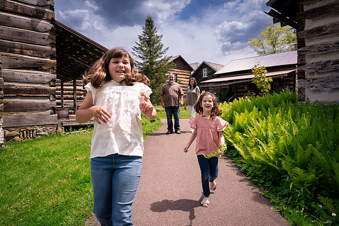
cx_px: 170
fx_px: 226
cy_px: 113
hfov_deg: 73.7
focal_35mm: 24
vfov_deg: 53.2
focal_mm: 24
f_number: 5
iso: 100
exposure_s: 1/500
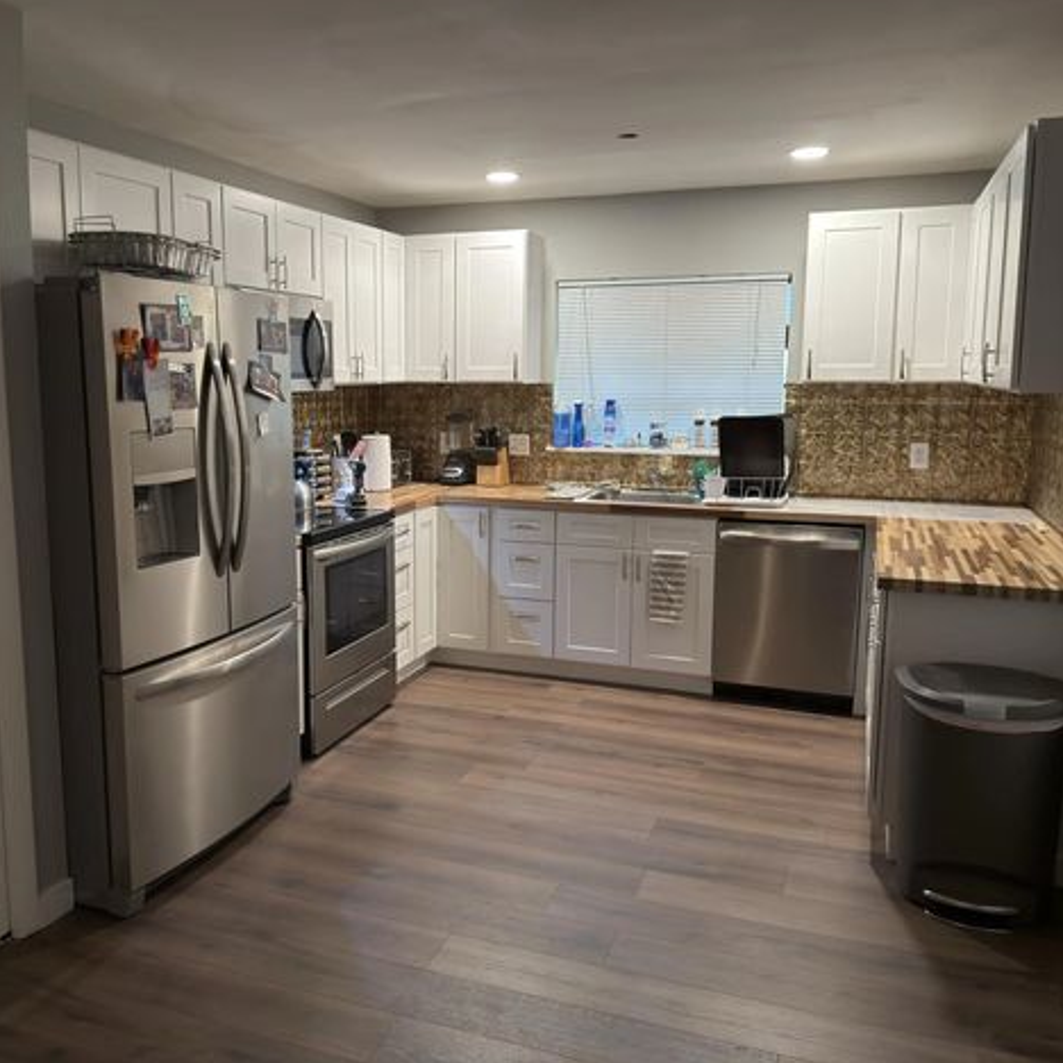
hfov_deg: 55.4
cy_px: 520
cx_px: 450
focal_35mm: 29
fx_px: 1008
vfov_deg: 55.6
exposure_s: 1/40
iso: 250
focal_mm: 6.76
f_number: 1.78
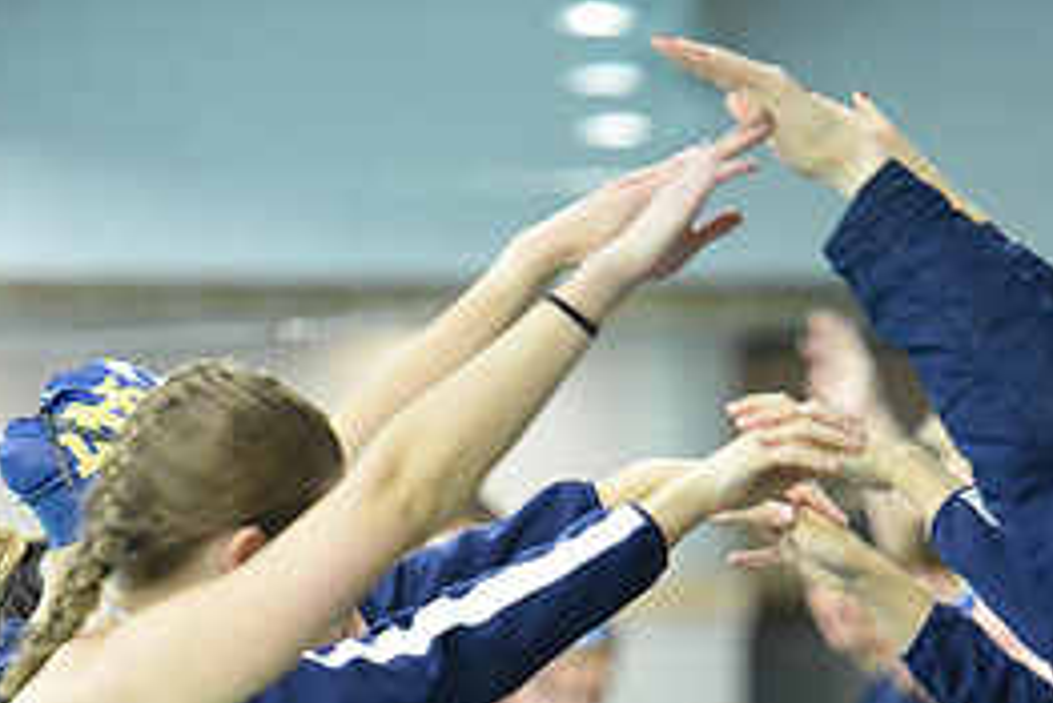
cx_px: 721
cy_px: 1161
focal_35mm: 343
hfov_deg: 6.0
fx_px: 10038
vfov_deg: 4.0
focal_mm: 155
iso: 3200
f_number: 2.8
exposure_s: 1/250
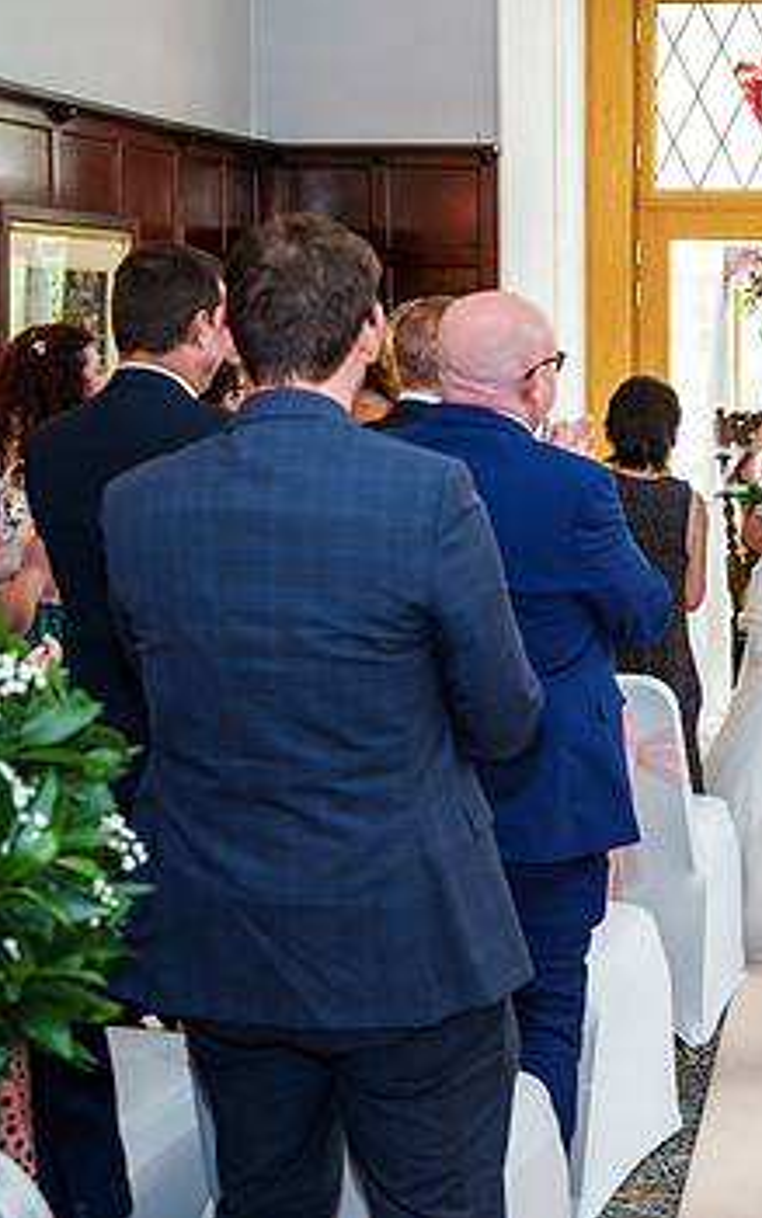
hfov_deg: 19.2
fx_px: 2125
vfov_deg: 31.9
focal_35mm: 64
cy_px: 519
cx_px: 918
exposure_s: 1/250
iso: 800
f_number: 3.5
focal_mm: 36
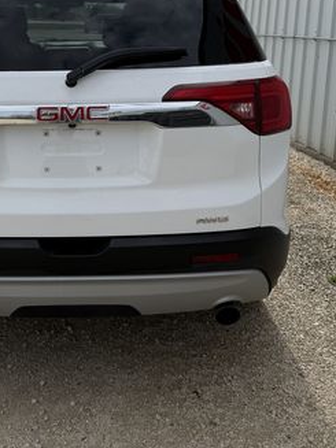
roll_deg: -1.1
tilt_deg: -10.4
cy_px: 122
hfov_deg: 29.9
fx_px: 609
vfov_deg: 39.5
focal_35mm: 47
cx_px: 53
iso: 80
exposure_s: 1/6173
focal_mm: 6.76
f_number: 1.78
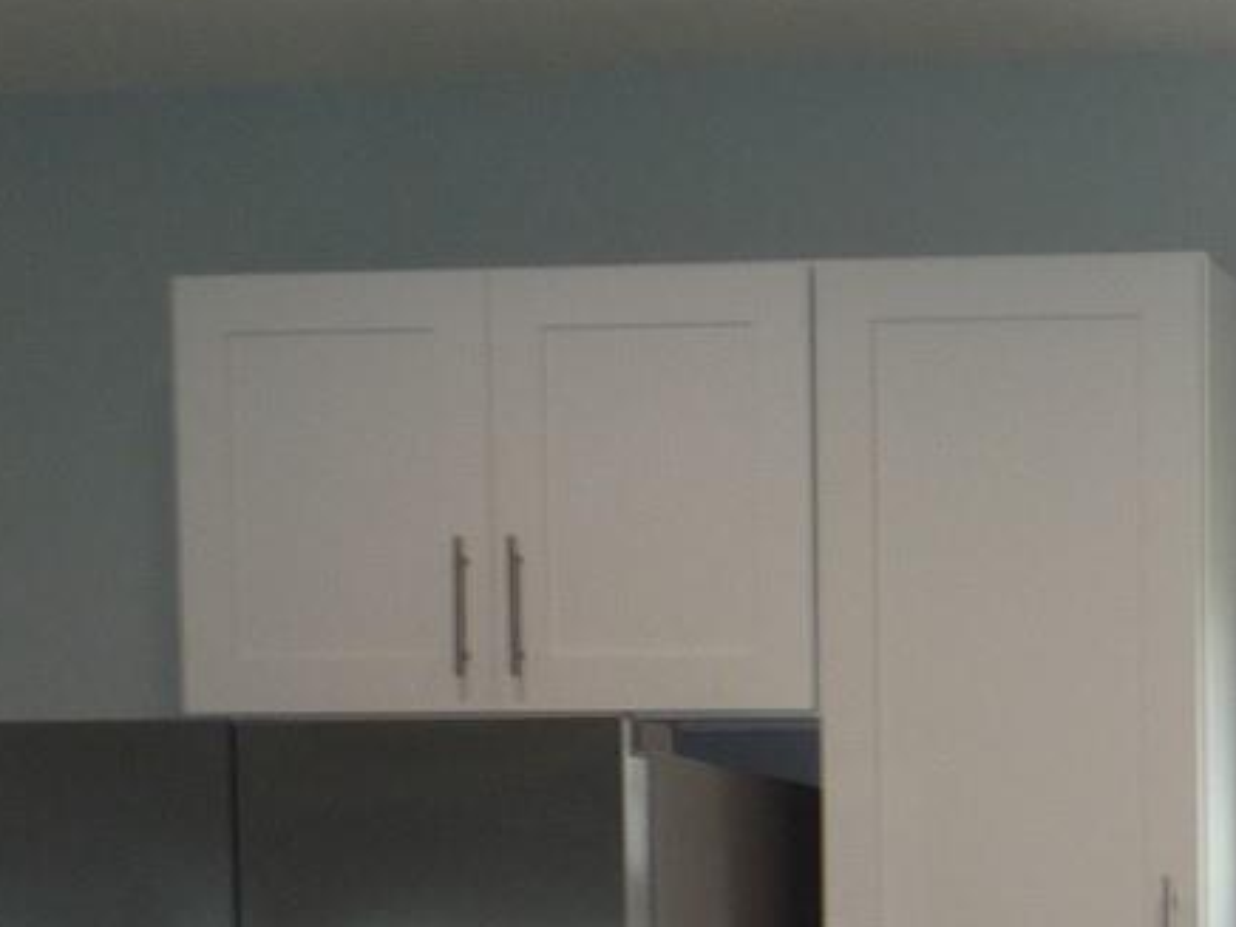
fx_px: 3928
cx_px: 1704
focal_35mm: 110
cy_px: 1454
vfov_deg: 12.7
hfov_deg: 16.7
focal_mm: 5.2
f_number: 3.3
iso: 100
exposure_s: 1/50
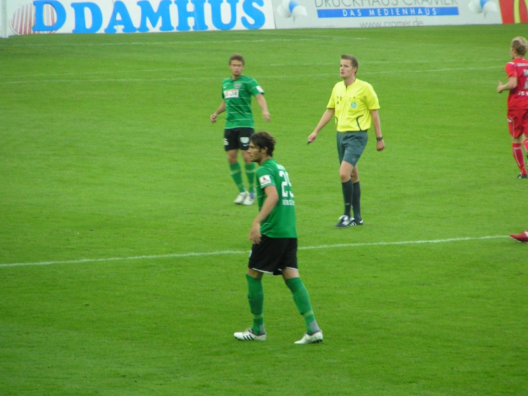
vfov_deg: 3.9
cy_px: 198
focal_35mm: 380
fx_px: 5796
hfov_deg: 5.2
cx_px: 264
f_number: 3.5
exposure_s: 1/60
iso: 200
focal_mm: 58
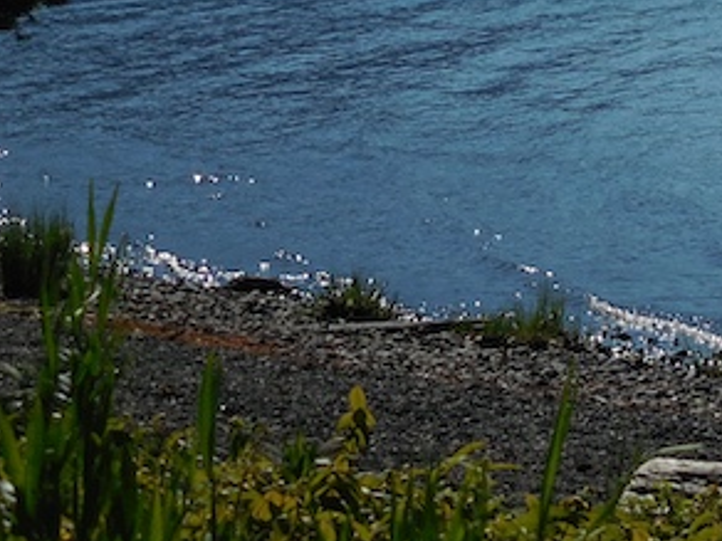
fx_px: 5131
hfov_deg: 7.9
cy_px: -295
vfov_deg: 6.0
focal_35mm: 246
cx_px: 1149
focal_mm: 12.6
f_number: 9.4
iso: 125
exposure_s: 1/640
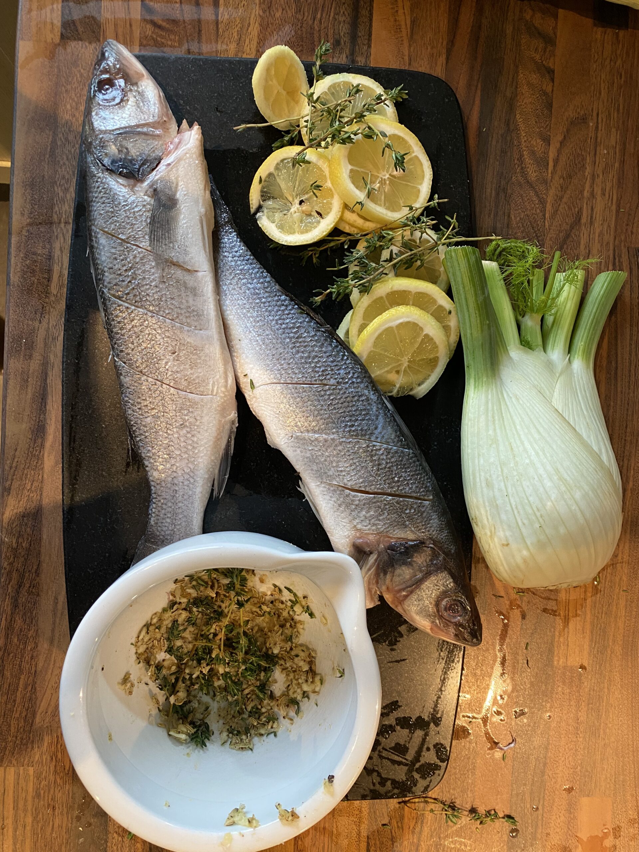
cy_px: 426
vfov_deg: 67.3
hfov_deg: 53.1
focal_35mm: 26
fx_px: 640
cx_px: 320
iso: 320
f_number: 1.8
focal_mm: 4.25
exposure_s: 1/60
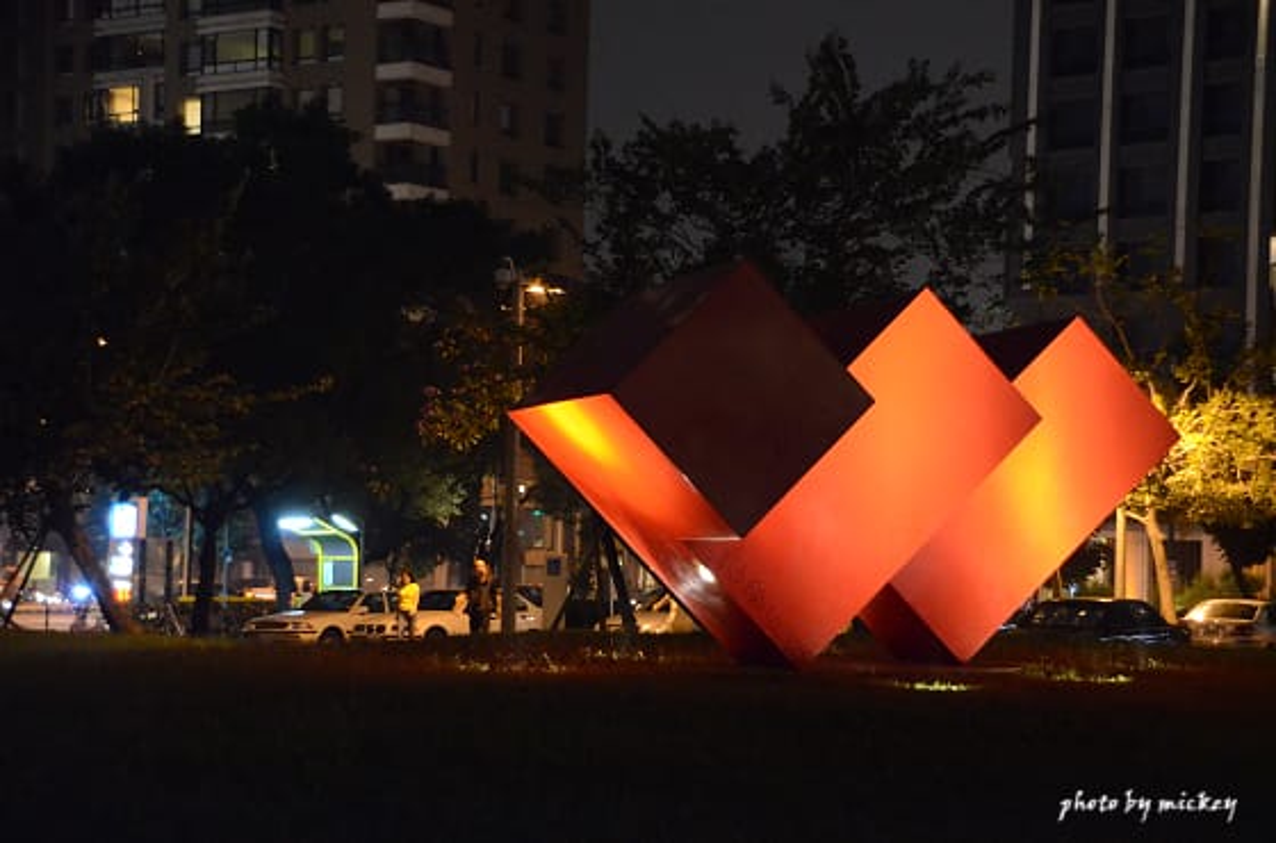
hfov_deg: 29.3
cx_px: 638
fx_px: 2439
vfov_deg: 19.6
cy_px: 422
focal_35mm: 69
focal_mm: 46
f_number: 4.5
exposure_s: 1/15
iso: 5000
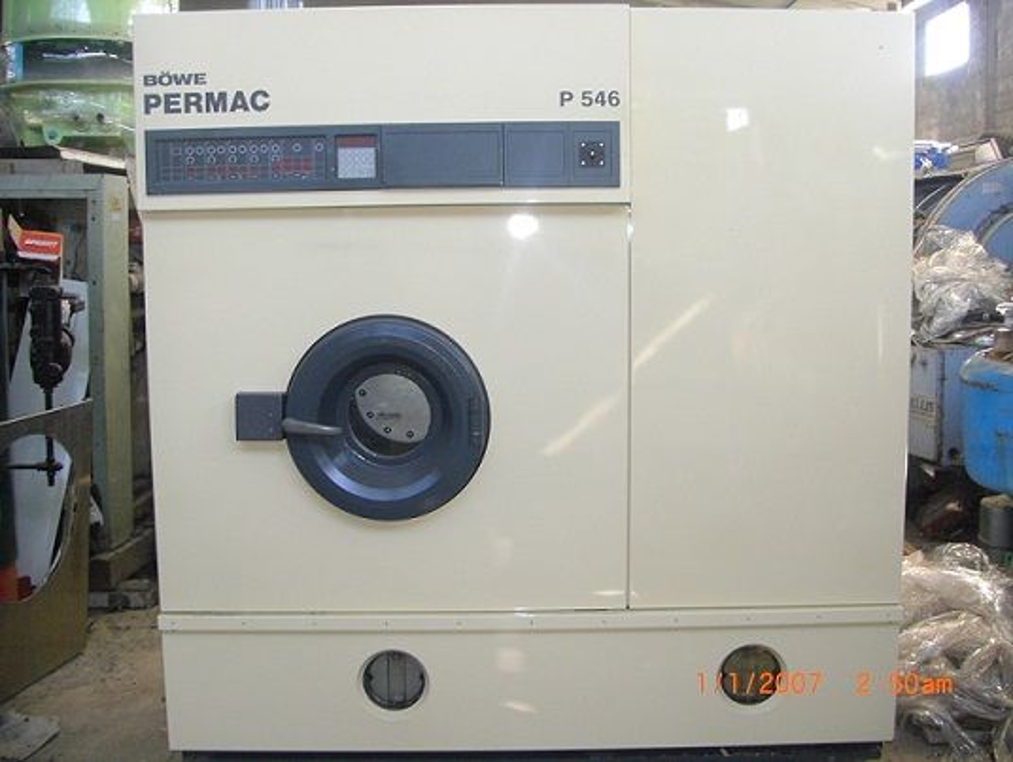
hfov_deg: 48.9
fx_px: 1113
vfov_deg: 37.8
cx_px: 506
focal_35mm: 38
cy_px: 381
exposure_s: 1/80
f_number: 3.4
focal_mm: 6.3
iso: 200
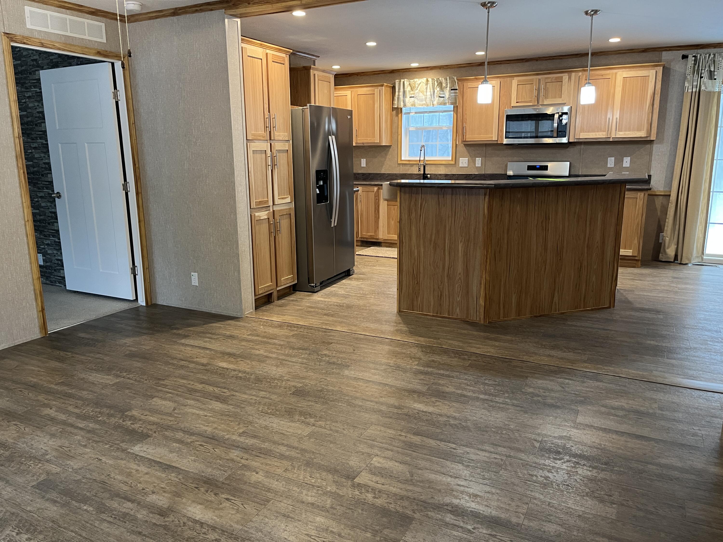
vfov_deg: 53.1
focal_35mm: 26
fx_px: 543
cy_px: 271
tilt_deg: -12.7
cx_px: 362
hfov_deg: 67.3
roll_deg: +0.9
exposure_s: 1/60
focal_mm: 5.1
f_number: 1.6
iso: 250
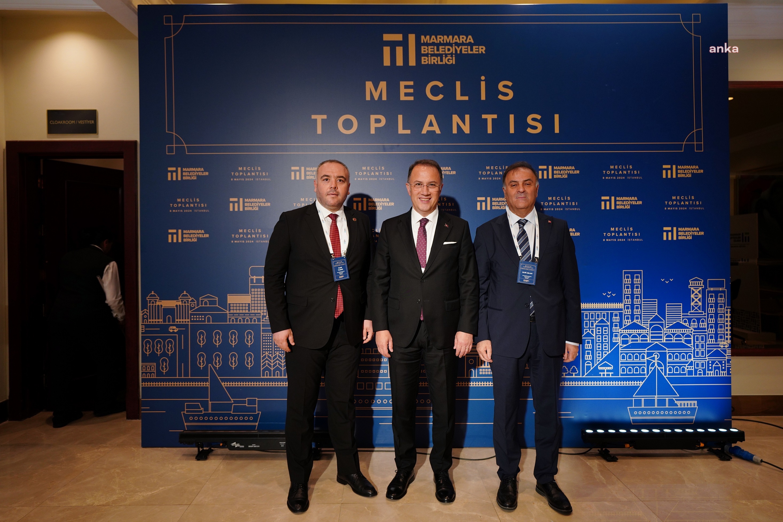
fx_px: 435
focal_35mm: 20
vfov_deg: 61.9
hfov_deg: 84.0
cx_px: 392
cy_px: 261
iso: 800
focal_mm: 20
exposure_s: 1/125
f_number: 2.8
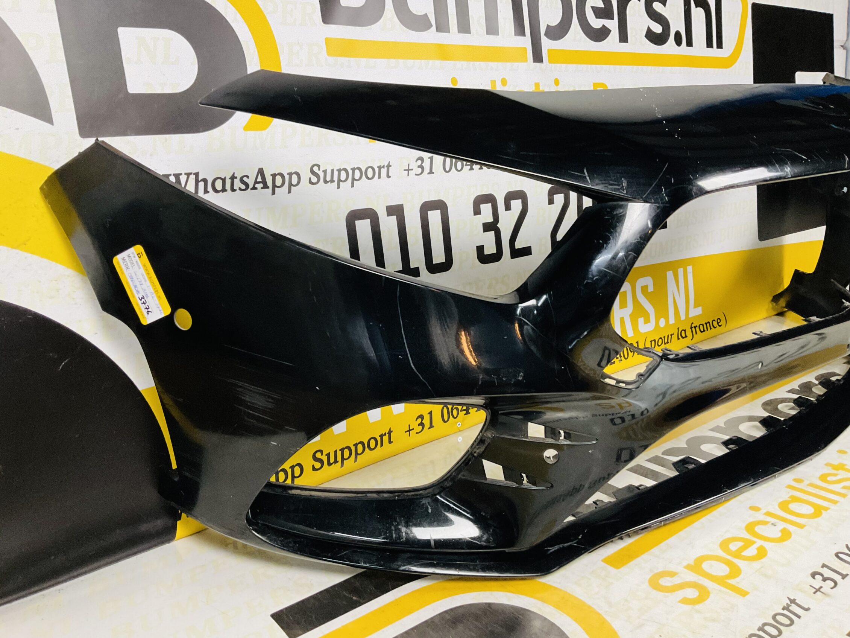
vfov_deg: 48.2
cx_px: 425
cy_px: 319
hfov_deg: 61.7
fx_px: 712
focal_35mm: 29
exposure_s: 1/50
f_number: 1.8
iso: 125
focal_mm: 3
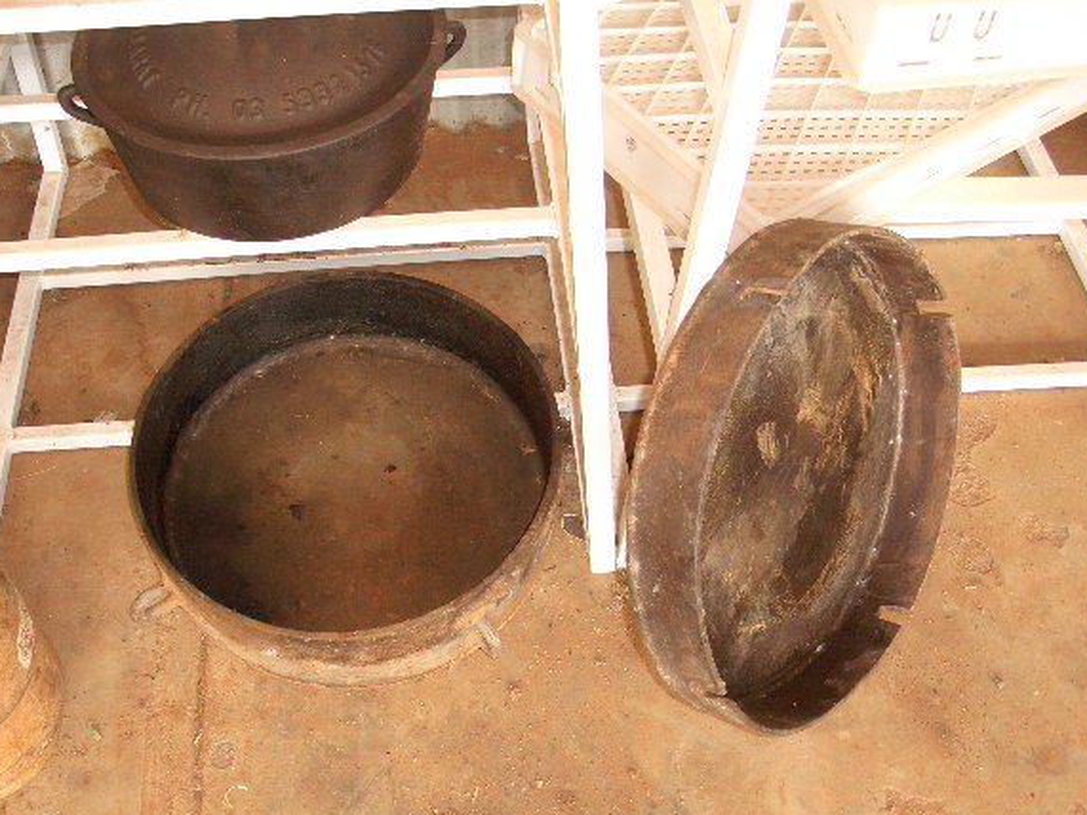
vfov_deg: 38.6
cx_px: 501
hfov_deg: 50.1
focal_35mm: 37
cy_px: 455
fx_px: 1162
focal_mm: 7.1
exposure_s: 1/60
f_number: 2.8
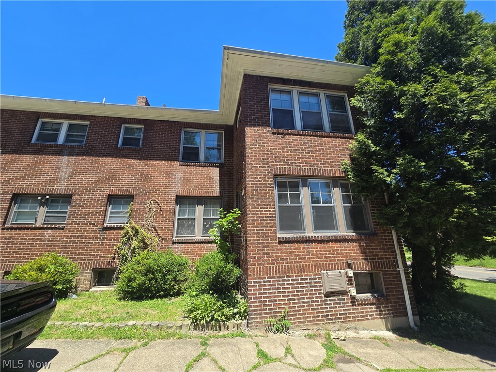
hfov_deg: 106.2
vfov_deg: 89.9
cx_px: 248
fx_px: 186
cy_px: 186
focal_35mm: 13
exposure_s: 1/1055
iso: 50
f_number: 2.2
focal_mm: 2.2
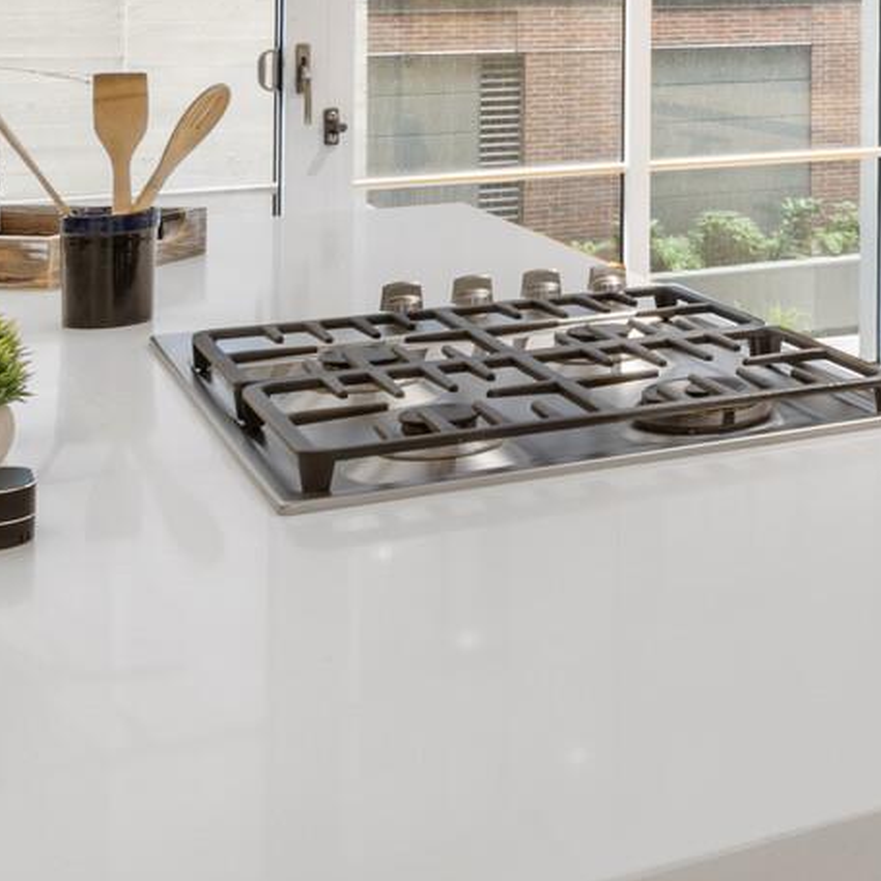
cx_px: 1146
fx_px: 1929
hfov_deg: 22.9
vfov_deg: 24.4
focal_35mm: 67
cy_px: -33
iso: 200
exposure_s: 8
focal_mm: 24
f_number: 25
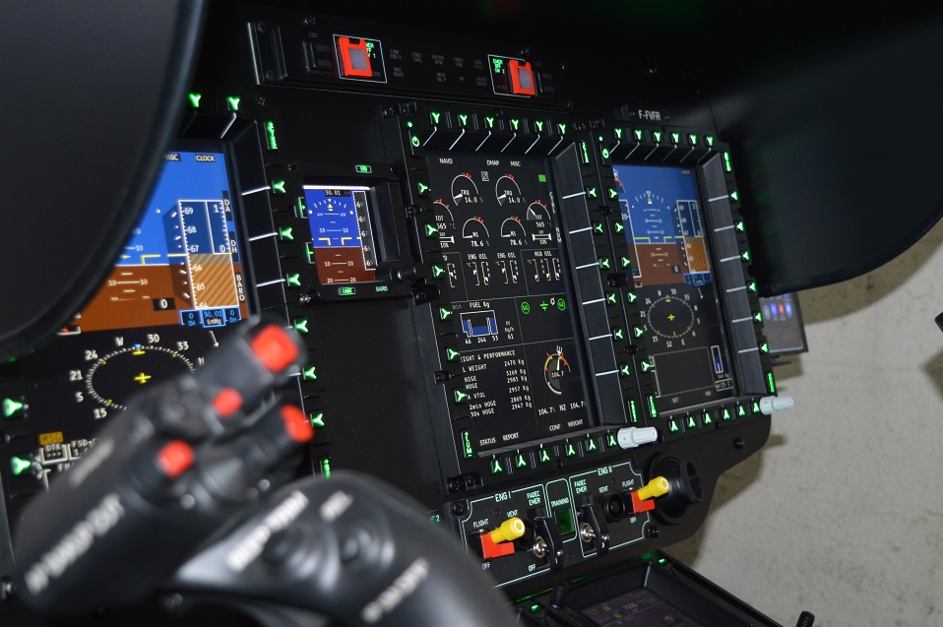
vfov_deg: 27.5
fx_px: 1282
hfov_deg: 40.3
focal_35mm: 49
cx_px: 528
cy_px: 303
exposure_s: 1/30
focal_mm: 26
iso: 560
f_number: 4
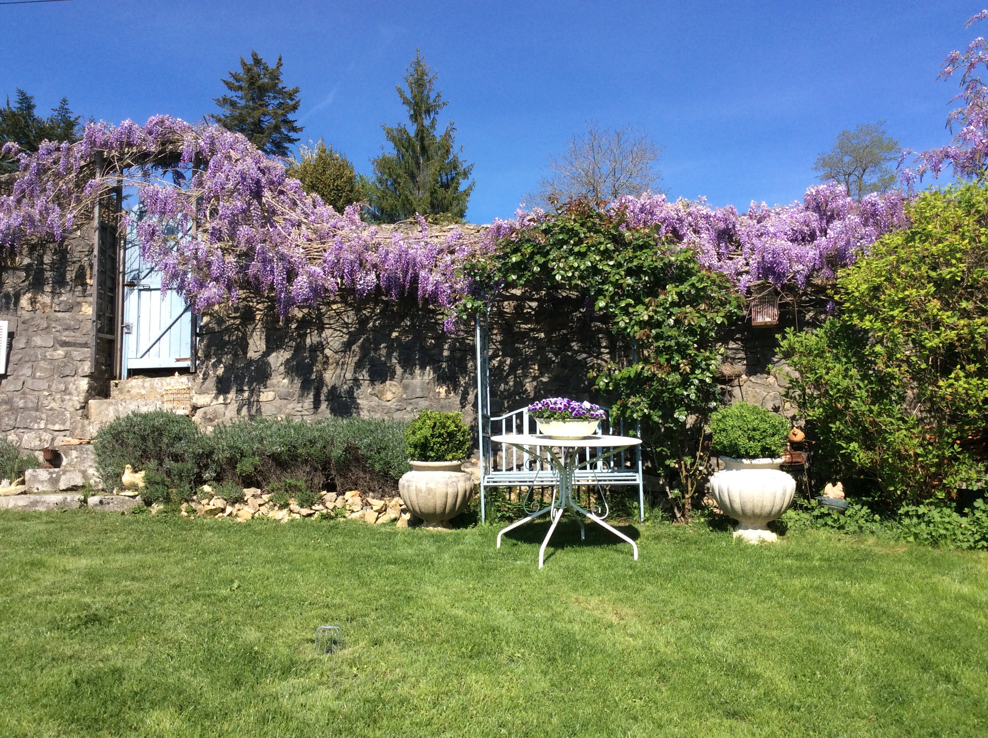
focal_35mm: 32
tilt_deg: +5.7
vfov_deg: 44.1
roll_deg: +0.5
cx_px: 494
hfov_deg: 56.9
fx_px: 912
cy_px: 369
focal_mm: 3.3
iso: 32
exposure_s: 1/1217
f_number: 2.4
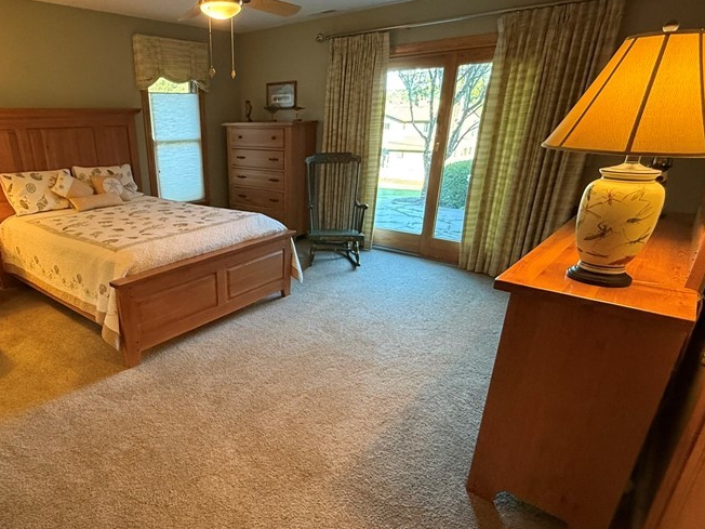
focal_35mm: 22
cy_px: 296
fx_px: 448
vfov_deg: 60.9
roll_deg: +1.5
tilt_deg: -20.7
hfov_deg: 74.5
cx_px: 247
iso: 500
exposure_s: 1/60
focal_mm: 2.22
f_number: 2.2
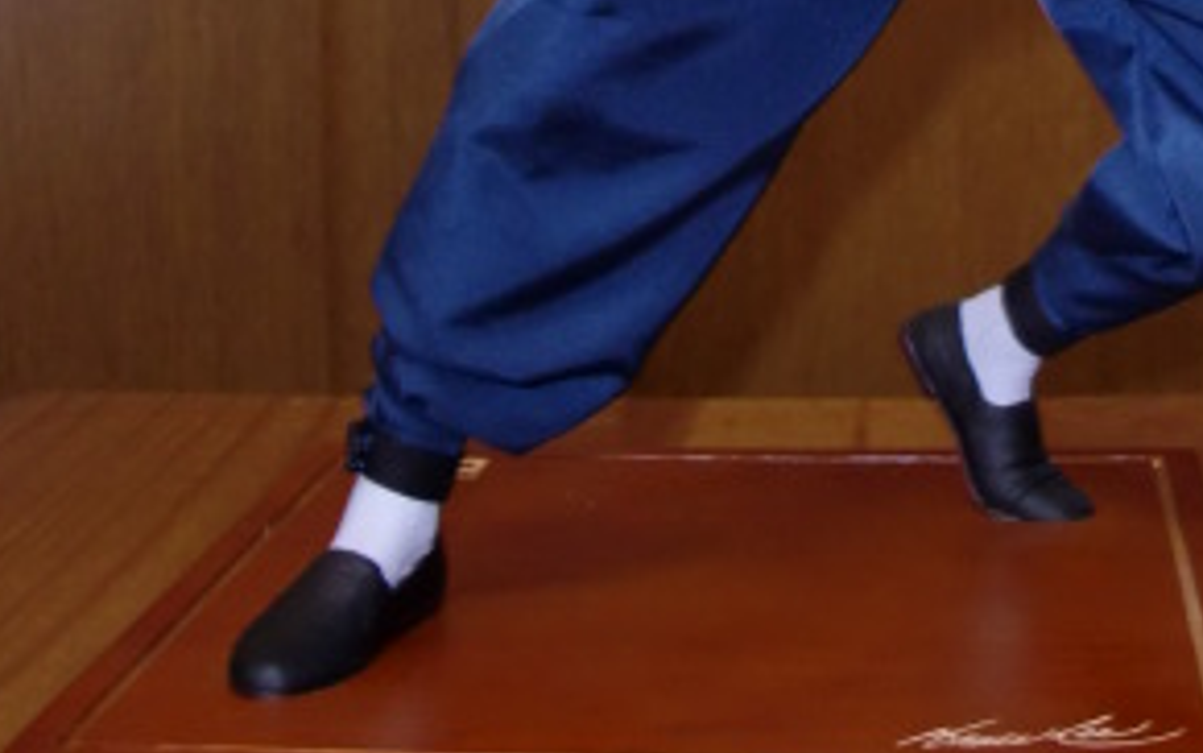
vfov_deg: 14.8
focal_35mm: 84
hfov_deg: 24.4
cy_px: -273
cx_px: 897
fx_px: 2755
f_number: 2.8
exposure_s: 1/30
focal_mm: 6.3
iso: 200
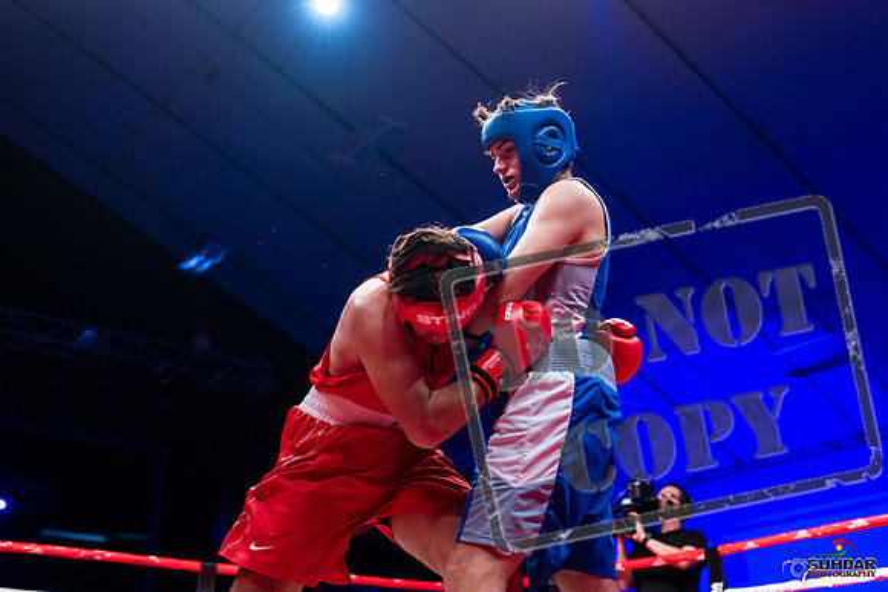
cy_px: 296
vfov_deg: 29.3
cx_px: 444
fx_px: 1135
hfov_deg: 42.7
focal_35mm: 46
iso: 3200
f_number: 2.8
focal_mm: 46
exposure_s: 1/800
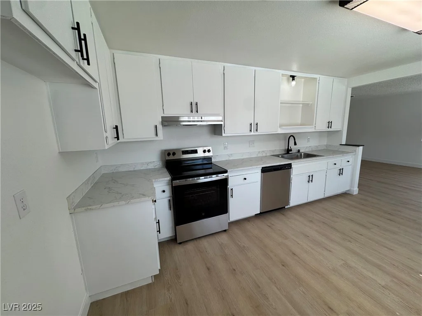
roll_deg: +0.9
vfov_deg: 85.7
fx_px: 171
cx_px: 211
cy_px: 158
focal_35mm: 14
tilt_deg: -11.6
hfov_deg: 102.1
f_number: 2.2
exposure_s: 1/190
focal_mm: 2.22
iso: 40
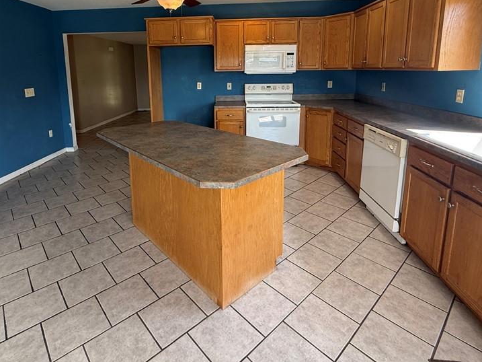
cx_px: 214
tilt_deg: -9.2
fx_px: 279
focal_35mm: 20
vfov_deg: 64.0
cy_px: 116
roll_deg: +0.9
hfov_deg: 81.4
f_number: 2.2
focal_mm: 2.22
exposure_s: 1/99
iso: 160
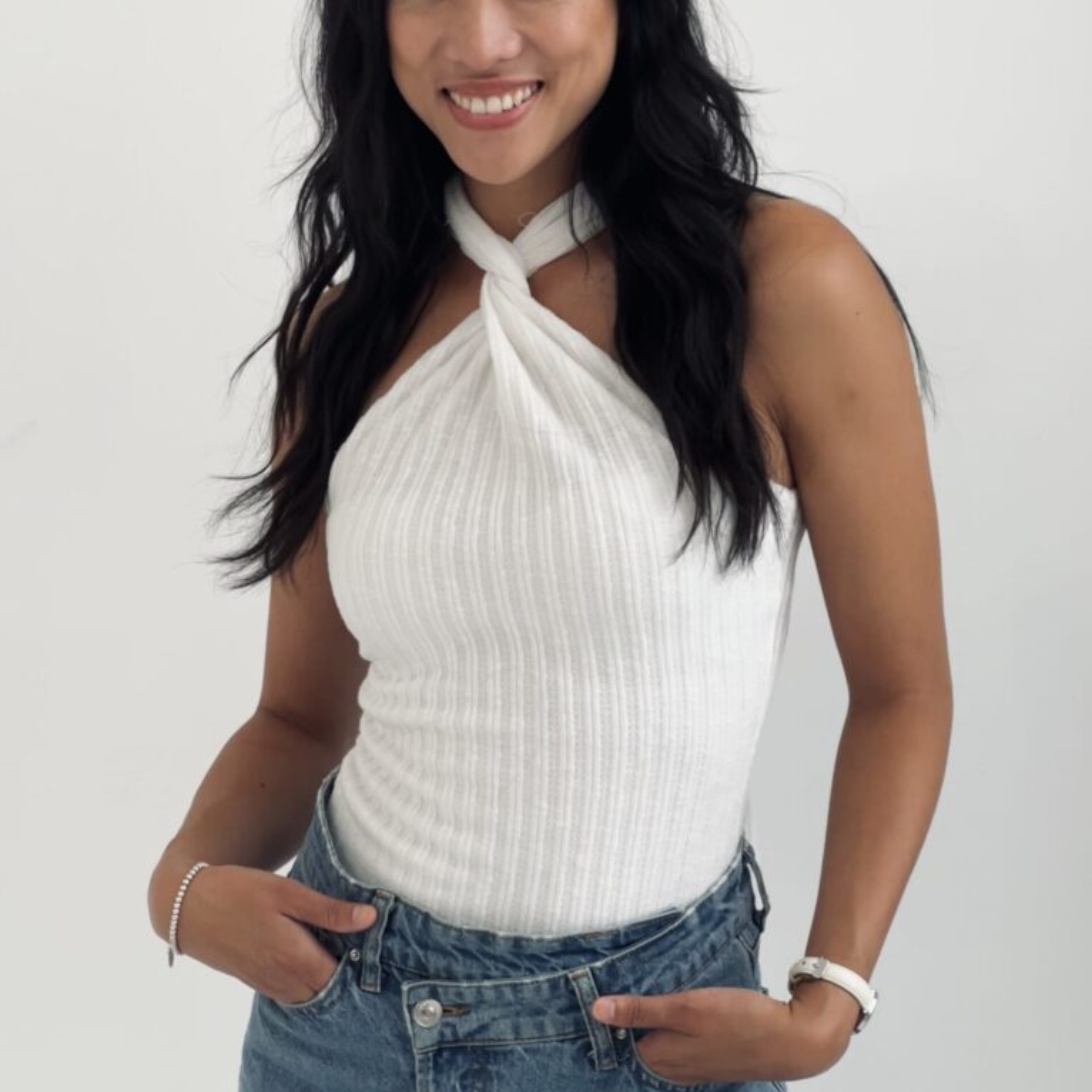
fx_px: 3248
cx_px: 546
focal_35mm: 91
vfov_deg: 19.0
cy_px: 383
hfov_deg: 19.1
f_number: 2.8
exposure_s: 1/99
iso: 125
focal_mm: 9
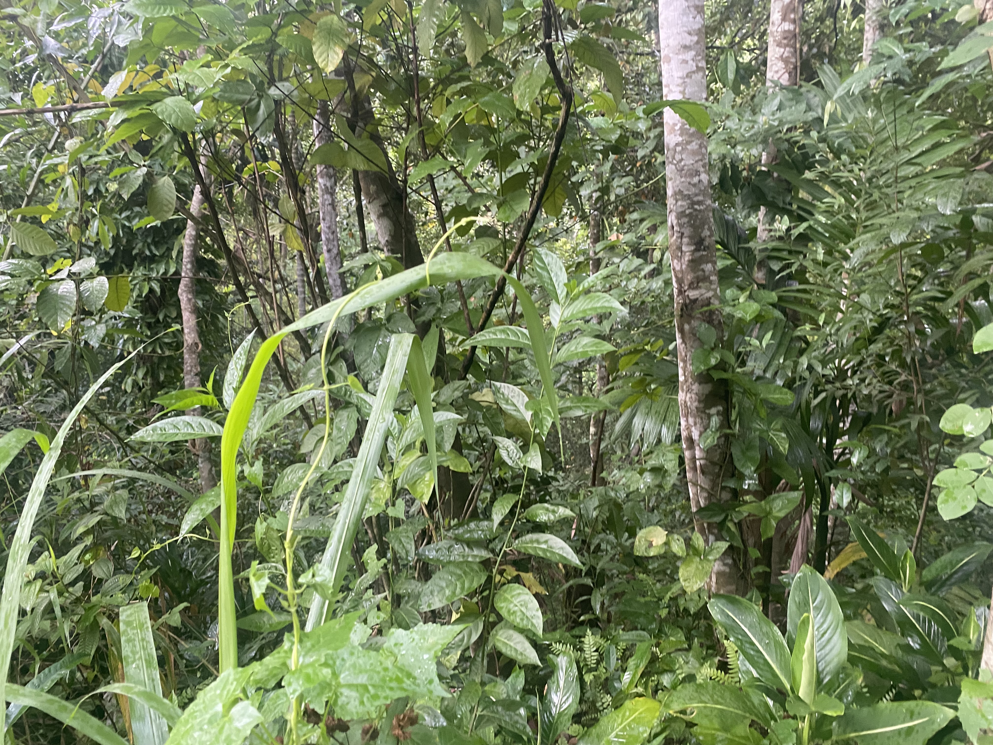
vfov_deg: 53.1
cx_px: 496
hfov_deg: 67.3
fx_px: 746
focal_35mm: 26
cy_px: 372
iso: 250
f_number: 1.8
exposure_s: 1/60
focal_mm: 4.25
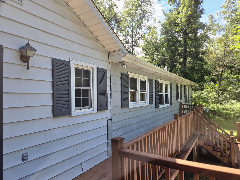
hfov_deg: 73.9
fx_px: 159
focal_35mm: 23
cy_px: 90
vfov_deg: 58.9
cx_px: 120
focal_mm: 5.4
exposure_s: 1/479
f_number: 1.8
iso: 25
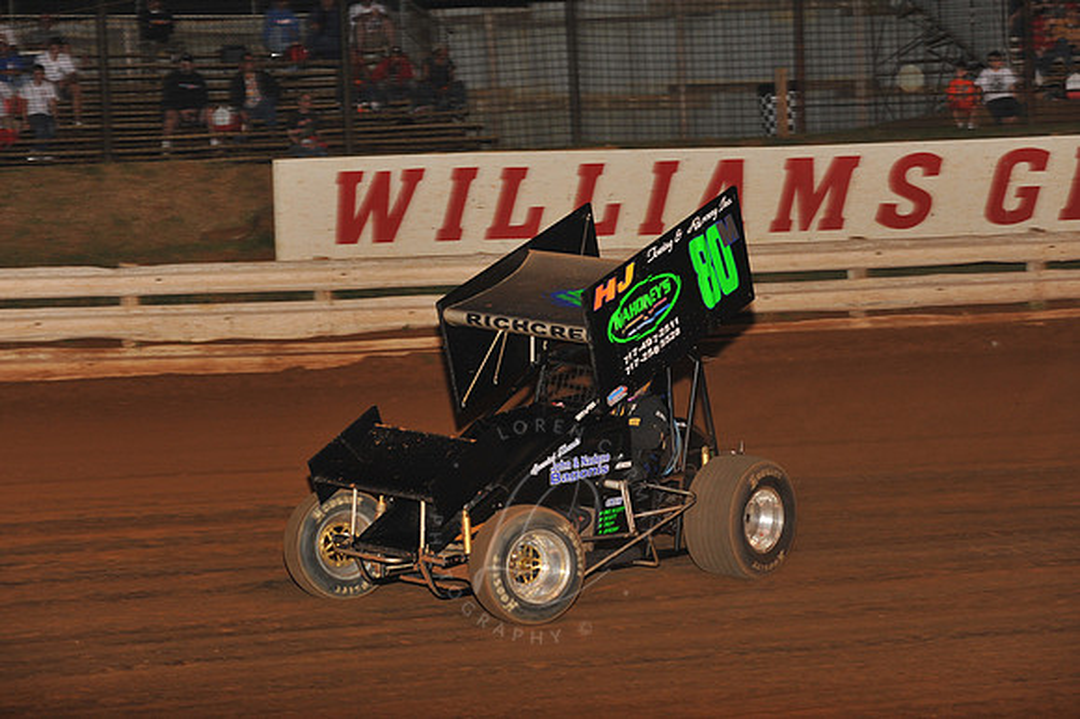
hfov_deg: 18.3
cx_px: 540
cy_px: 360
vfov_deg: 12.2
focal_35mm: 112
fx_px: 3358
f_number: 6.3
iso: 1000
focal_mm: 112
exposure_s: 1/320
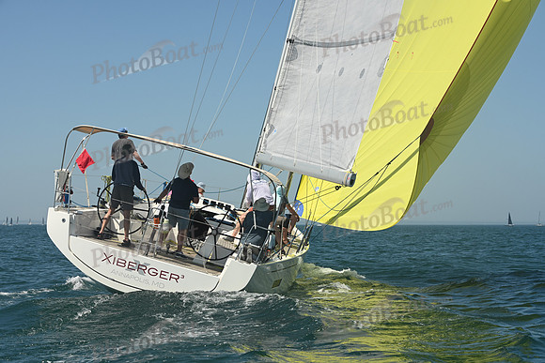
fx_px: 1060
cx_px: 272
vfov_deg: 19.5
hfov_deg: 28.8
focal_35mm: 70
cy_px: 182
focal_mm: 70
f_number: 9
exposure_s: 1/1000
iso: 320
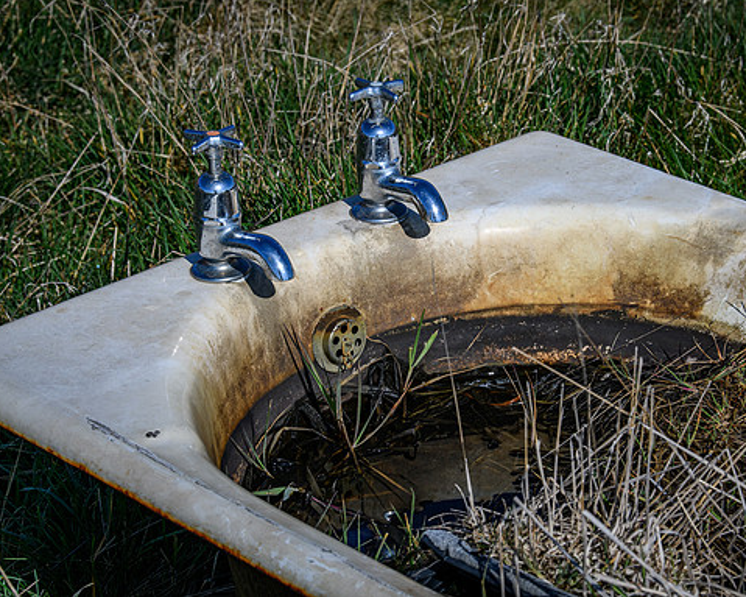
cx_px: 444
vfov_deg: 14.3
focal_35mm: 108
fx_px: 2384
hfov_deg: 17.8
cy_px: 297
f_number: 14
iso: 400
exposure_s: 1/800
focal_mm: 95
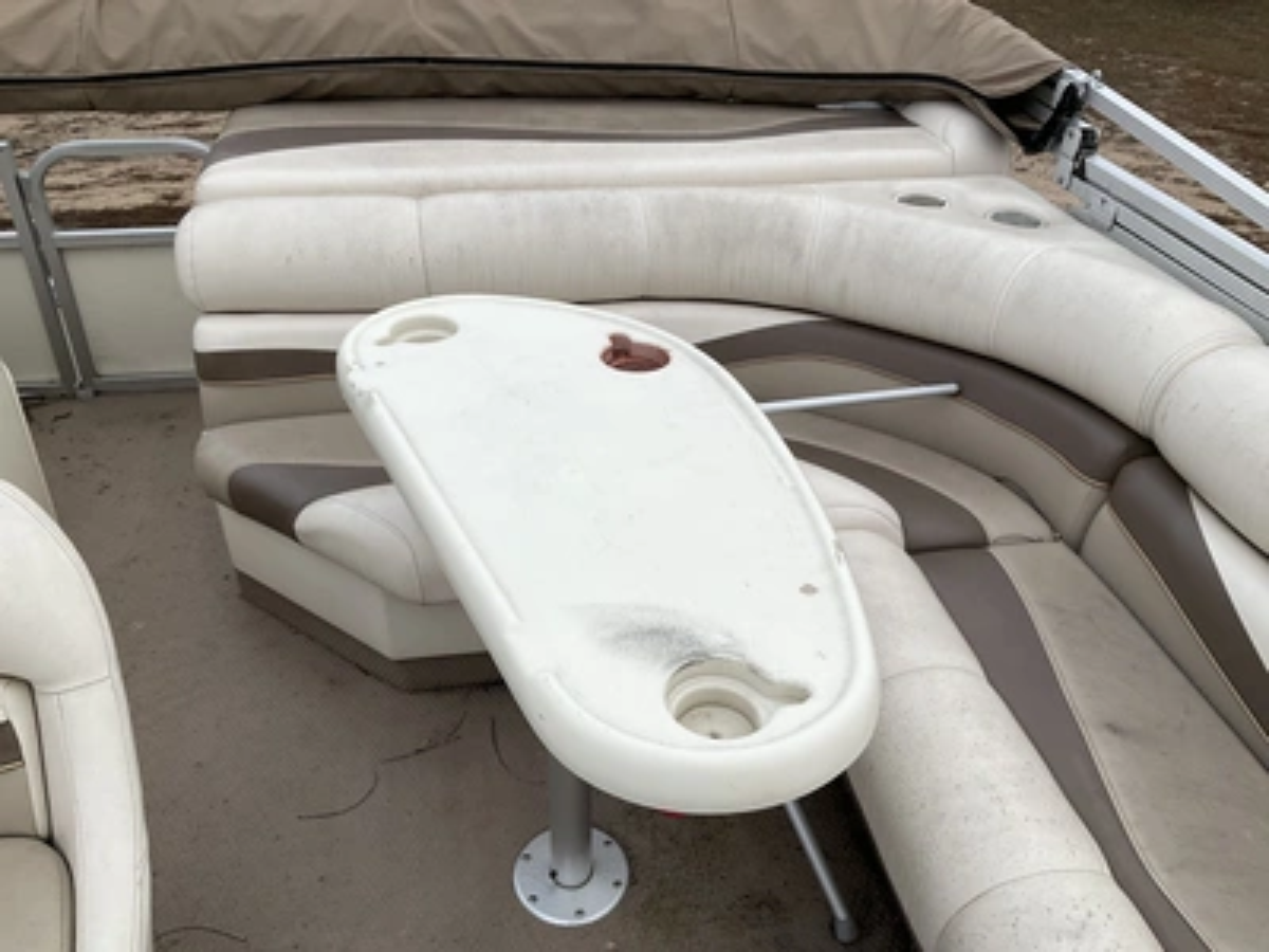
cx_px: 634
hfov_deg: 61.7
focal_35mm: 29
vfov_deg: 48.2
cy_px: 476
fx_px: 1063
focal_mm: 3
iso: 25
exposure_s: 1/251
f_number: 1.8
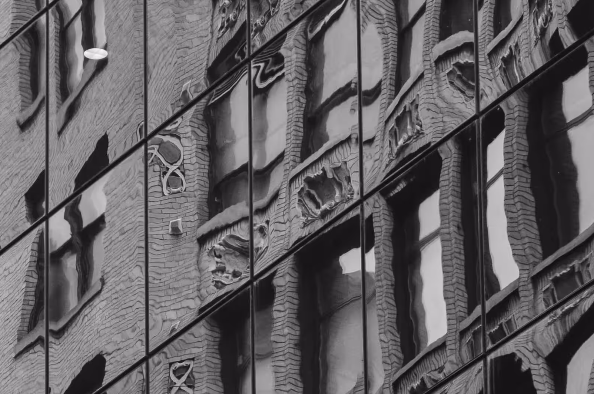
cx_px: 134
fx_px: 6944
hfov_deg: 4.9
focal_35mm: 421
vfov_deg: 3.3
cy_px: 246
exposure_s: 1/60
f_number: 5.6
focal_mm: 105
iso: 640
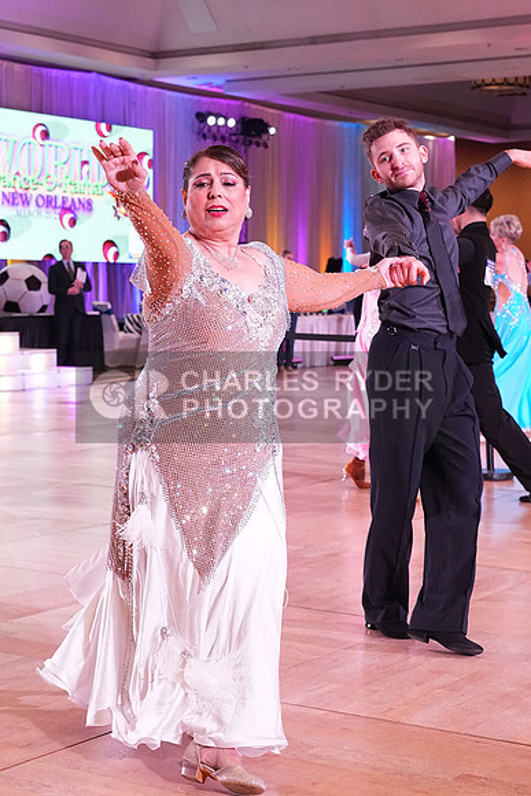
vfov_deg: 30.5
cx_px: 266
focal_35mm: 66
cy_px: 398
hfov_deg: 20.6
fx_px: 1459
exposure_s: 1/320
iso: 3200
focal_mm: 44
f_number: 5.6
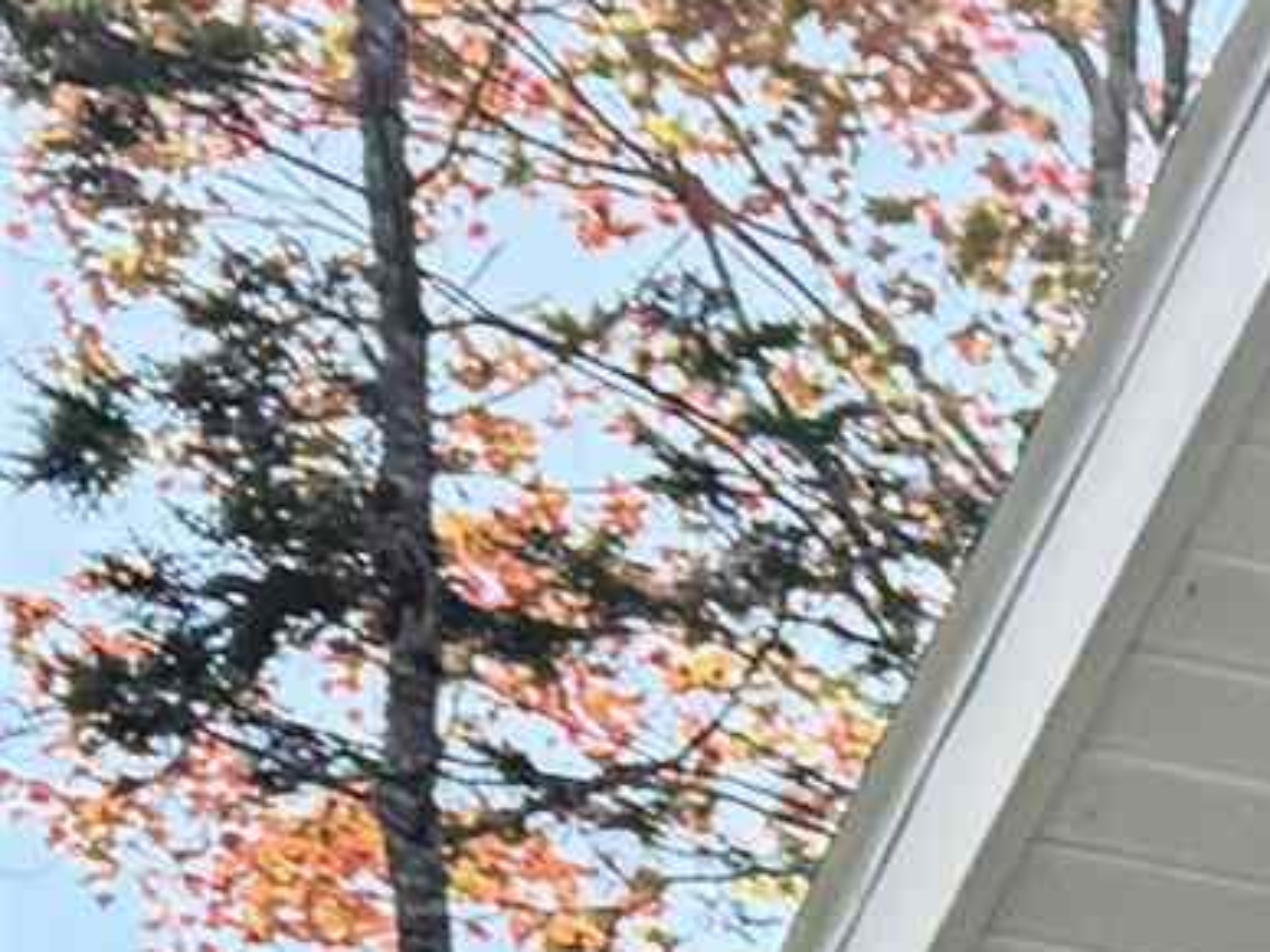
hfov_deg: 7.5
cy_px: 2696
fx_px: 6971
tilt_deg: +1.7
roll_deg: -1.1
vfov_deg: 7.1
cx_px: 5024
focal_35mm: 190
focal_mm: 6.76
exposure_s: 1/1901
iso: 100
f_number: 1.78
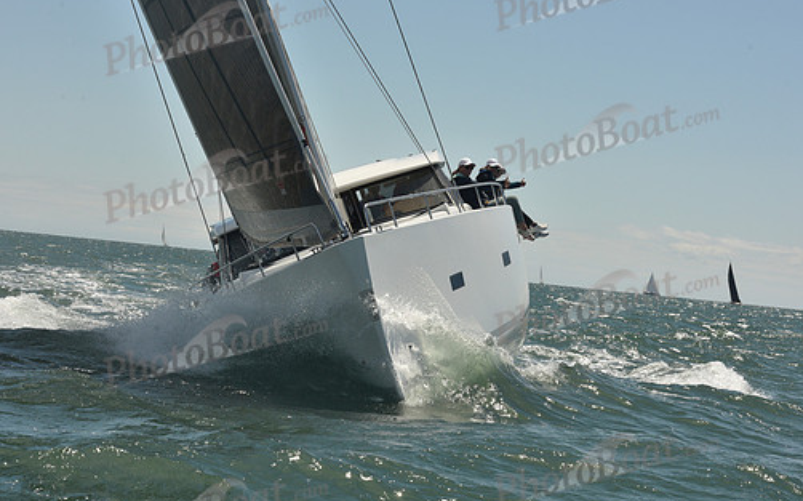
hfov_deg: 18.6
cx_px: 413
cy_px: 242
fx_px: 2449
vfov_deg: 11.7
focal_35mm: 112
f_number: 13
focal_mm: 95
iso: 320
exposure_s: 1/800
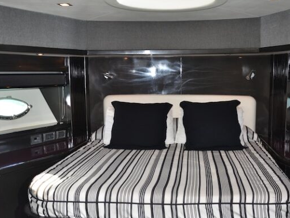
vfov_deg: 36.8
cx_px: 167
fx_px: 327
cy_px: 123
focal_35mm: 39
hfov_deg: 47.7
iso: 500
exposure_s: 1/60
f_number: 4.5
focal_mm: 18
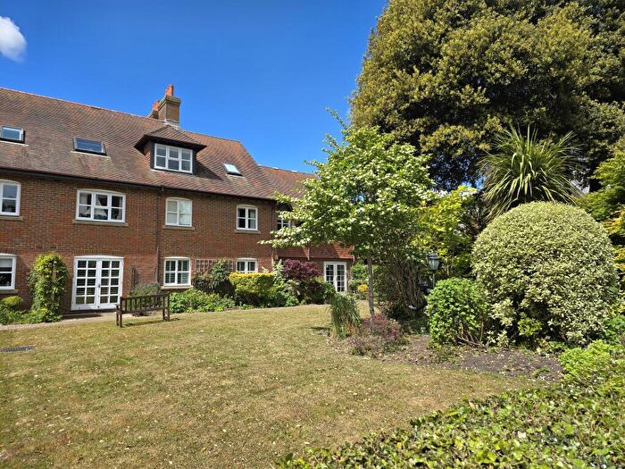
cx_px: 312
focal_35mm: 23
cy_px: 234
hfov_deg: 73.9
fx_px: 415
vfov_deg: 58.9
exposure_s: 1/675
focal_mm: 6.3
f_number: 1.7
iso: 12
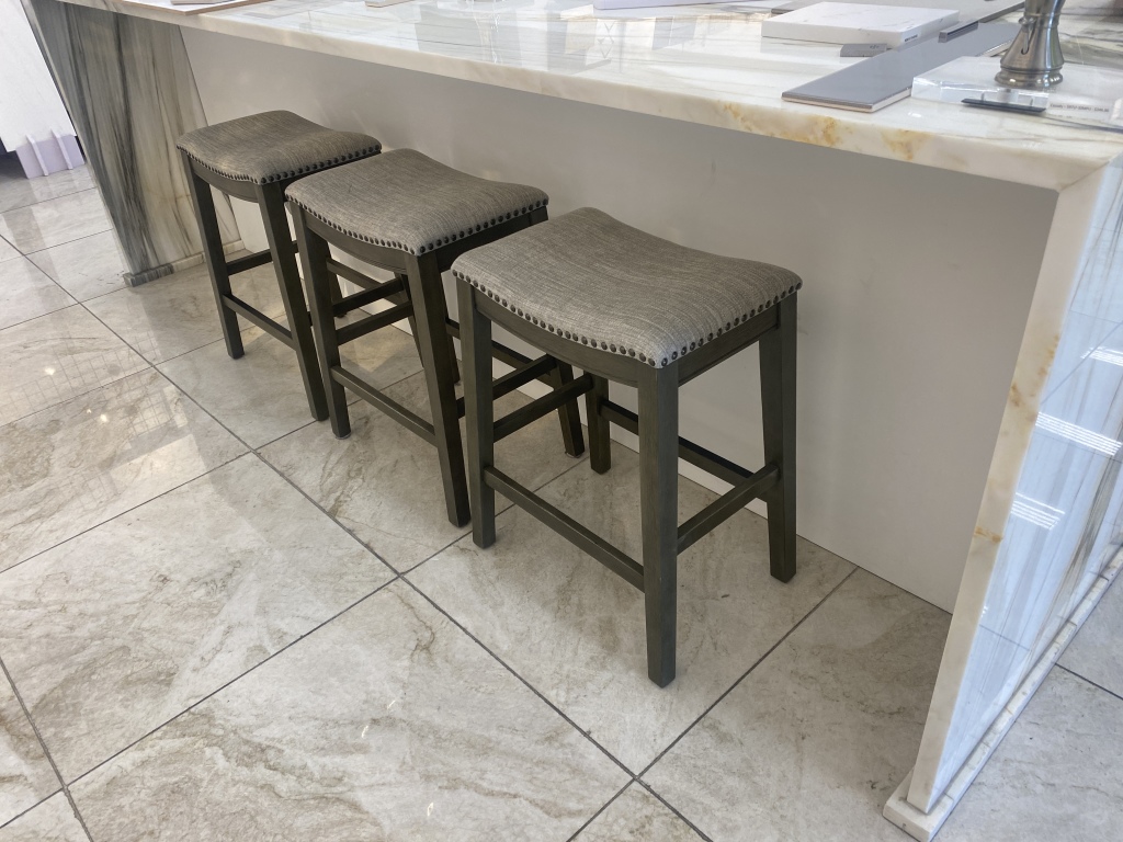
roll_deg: +4.9
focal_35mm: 26
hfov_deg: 67.3
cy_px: 421
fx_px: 843
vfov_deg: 53.1
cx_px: 562
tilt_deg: -35.4
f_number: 1.8
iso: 100
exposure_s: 1/120
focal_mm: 4.25
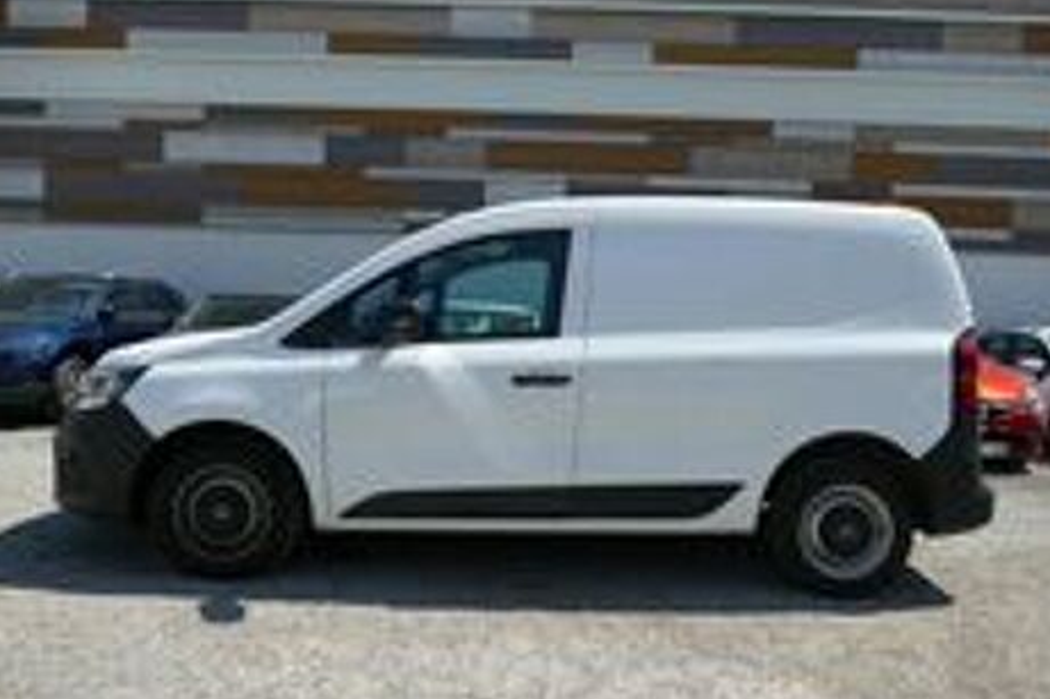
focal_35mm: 26
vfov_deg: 49.5
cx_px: 528
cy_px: 352
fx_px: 758
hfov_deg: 69.4
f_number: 2.8
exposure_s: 1/2000
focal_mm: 9.12
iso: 125
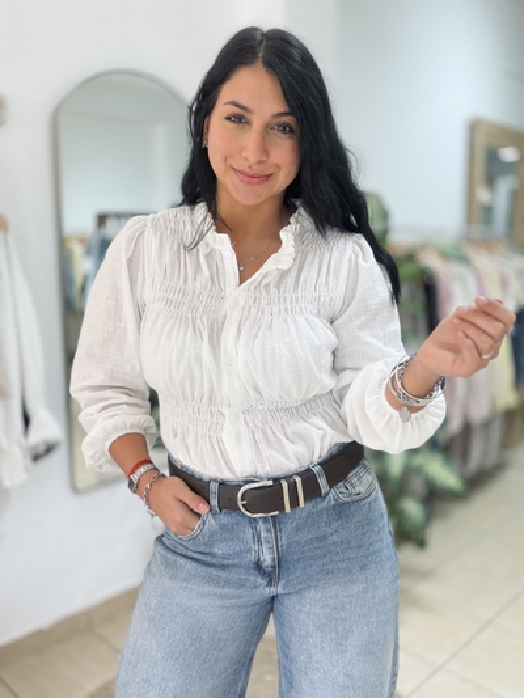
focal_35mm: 30
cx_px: 262
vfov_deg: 60.0
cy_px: 349
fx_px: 605
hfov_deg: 46.8
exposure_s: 1/60
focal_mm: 2.71
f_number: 1.9
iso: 80
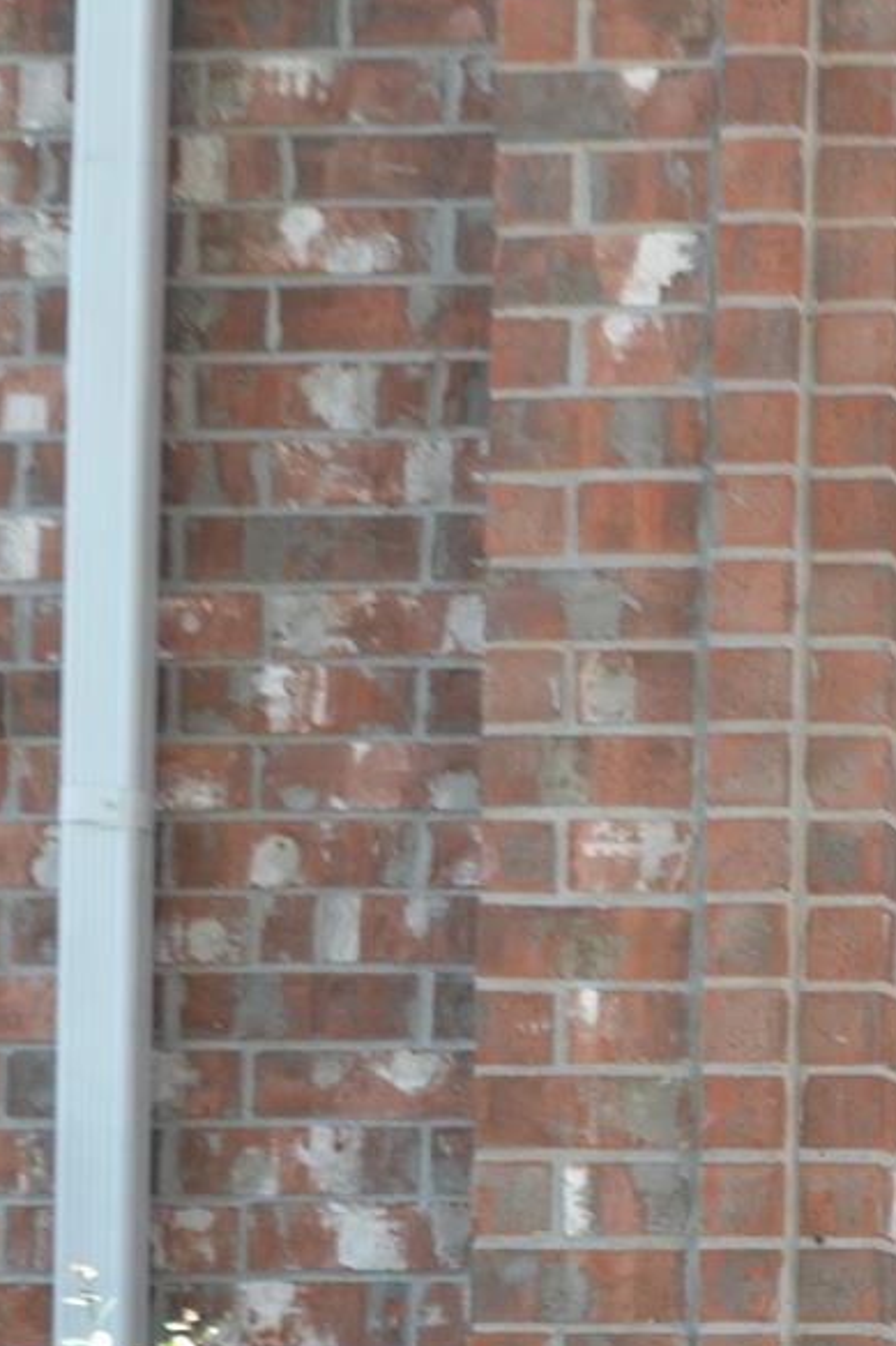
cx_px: 2015
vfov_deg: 15.8
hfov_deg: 9.8
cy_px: 1466
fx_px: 4706
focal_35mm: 126
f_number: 5.6
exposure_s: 1/160
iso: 200
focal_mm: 24
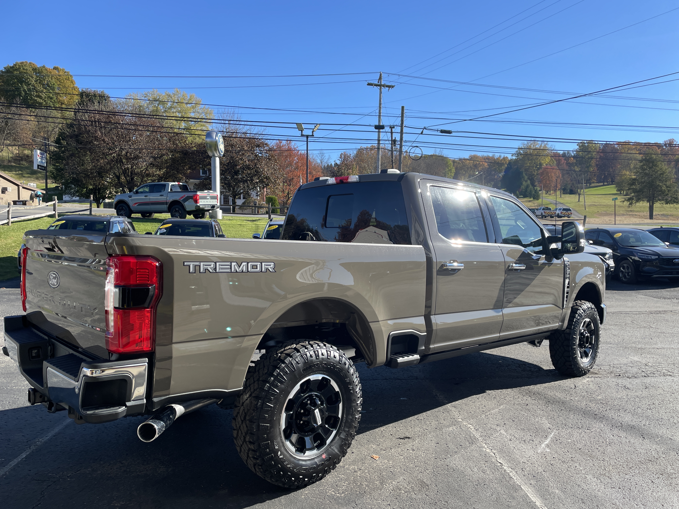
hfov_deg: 67.3
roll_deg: +0.2
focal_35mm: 26
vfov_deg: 53.1
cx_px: 340
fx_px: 510
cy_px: 254
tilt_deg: -2.5
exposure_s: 1/1949
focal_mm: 4.2
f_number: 1.6
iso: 32
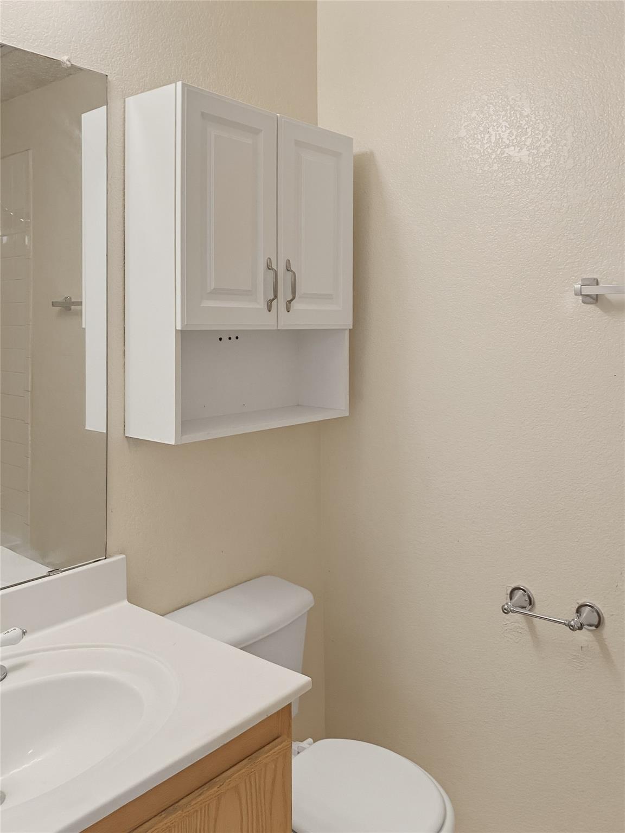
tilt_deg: -7.8
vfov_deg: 67.3
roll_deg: -1.2
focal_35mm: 26
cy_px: 416
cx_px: 312
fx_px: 626
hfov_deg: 53.1
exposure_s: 1/60
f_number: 1.8
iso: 100
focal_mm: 4.2
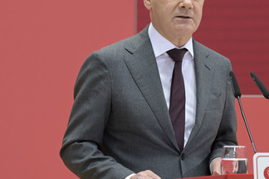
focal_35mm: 376
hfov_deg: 5.5
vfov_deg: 3.6
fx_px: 2805
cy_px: 72
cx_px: 176
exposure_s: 1/500
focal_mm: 270
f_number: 5.6
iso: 1600
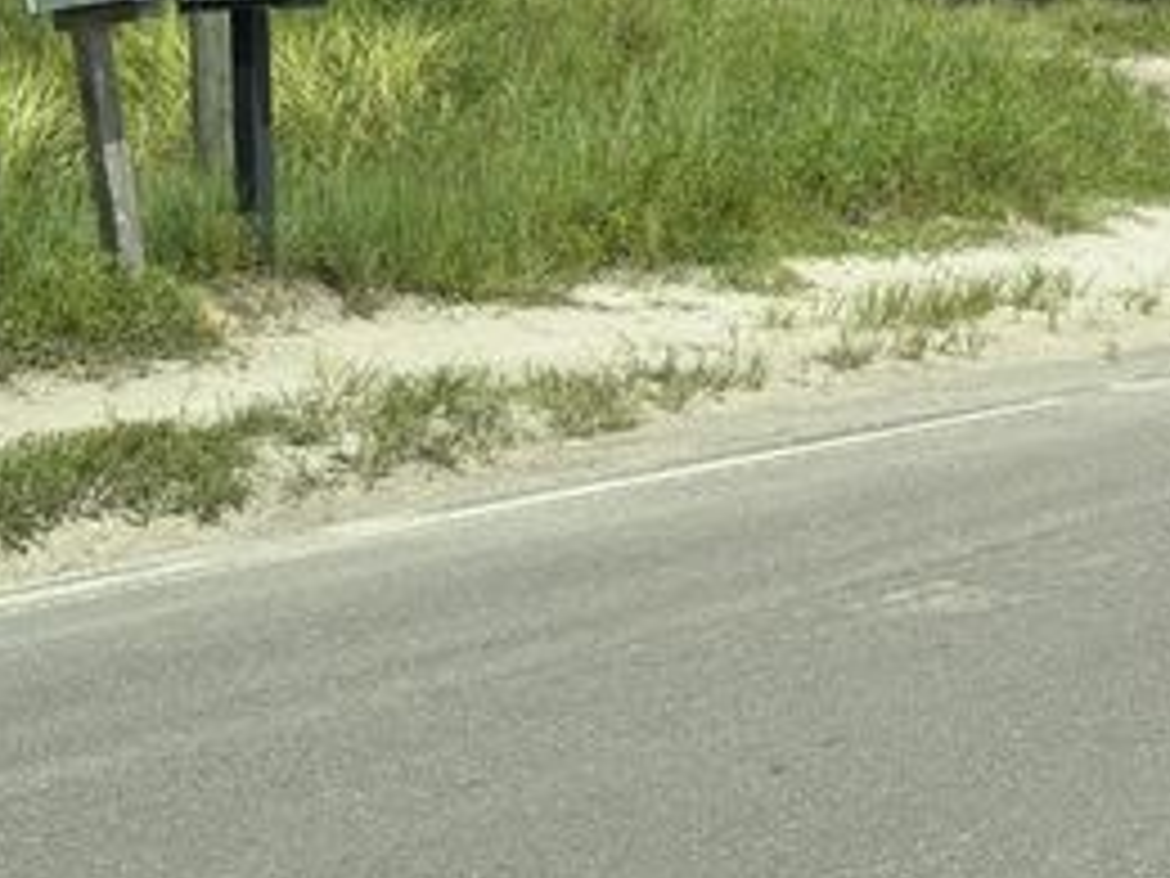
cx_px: 774
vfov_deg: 12.4
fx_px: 3988
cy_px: 68
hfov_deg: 16.7
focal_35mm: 118
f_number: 1.78
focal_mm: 6.76
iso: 64
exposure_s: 1/4329
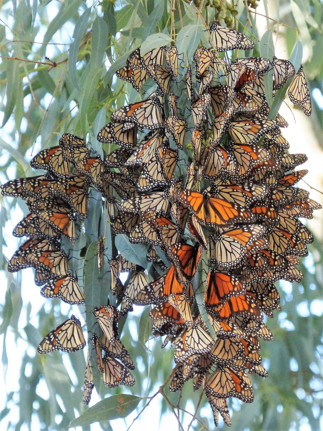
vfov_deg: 4.9
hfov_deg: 3.7
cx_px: 162
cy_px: 216
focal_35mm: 405
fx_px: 5040
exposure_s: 1/100
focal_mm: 72.8
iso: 400
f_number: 4.2
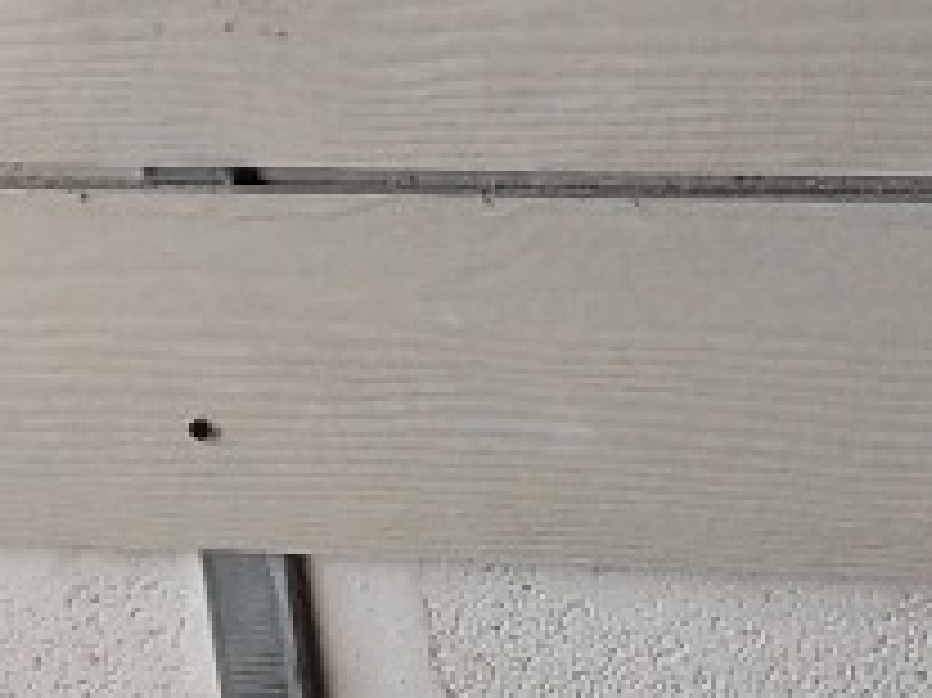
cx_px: 599
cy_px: 441
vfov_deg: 8.5
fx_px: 4682
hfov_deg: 11.4
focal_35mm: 174
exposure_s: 1/100
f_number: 1.8
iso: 78
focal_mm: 3.95
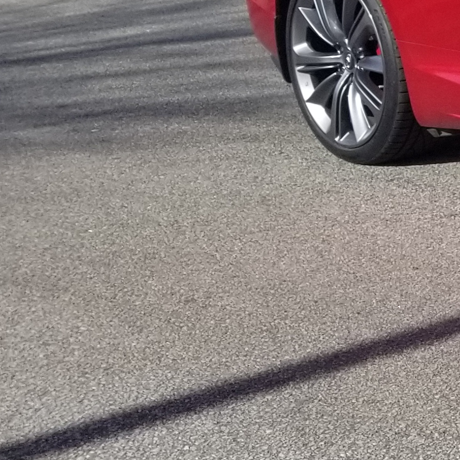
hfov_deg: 13.8
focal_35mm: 104
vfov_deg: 16.6
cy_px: 106
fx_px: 1564
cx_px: 956
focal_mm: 4.3
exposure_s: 1/2312
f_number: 1.7
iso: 50
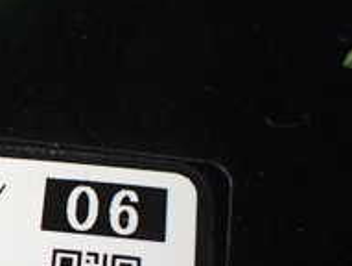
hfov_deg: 20.1
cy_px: 248
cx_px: -9
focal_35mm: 94
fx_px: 958
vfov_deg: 15.6
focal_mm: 5.4
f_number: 2.3
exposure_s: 1/125
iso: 250
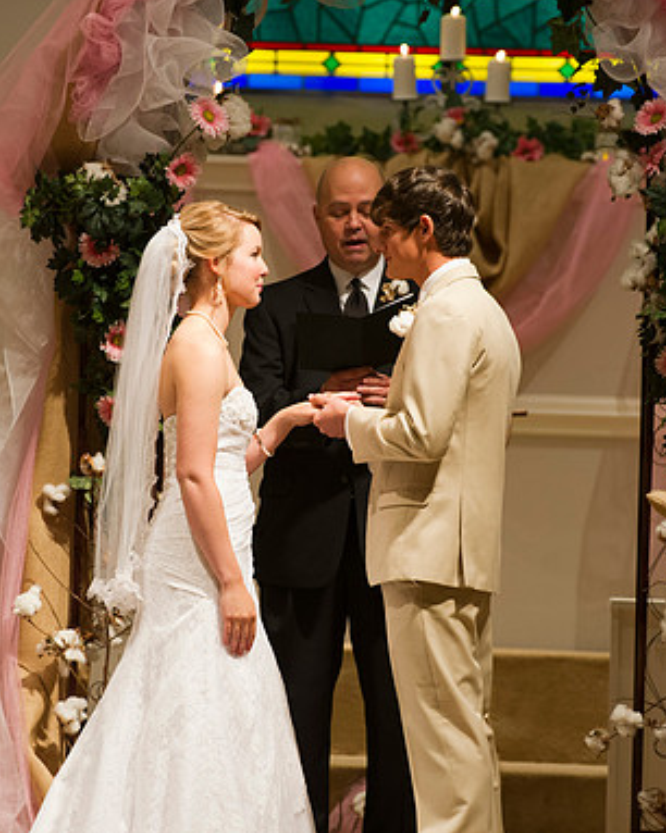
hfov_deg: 5.4
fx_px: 7003
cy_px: 415
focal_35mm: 284
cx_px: 335
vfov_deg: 6.8
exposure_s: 1/125
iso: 1600
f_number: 3.5
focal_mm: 200
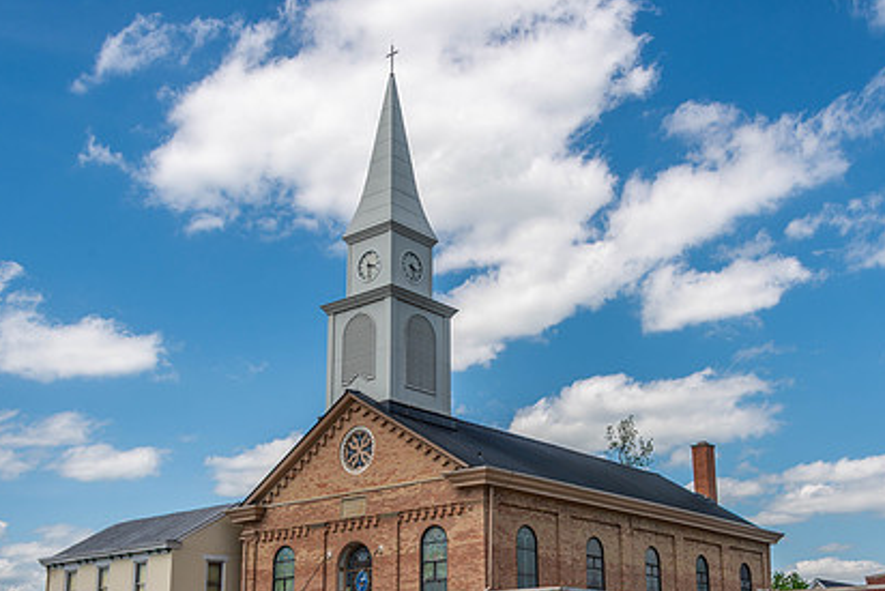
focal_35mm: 45
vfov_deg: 29.6
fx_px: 1107
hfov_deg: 43.5
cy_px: 412
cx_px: 505
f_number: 9
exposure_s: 1/250
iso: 100
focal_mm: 32
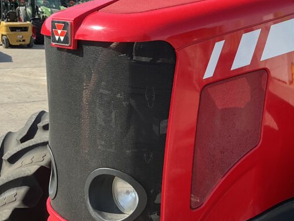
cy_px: 95
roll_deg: -2.1
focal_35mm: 56
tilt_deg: -5.6
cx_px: 277
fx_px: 476
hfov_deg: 32.3
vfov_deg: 26.1
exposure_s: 1/574
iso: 25
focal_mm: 3
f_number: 1.8
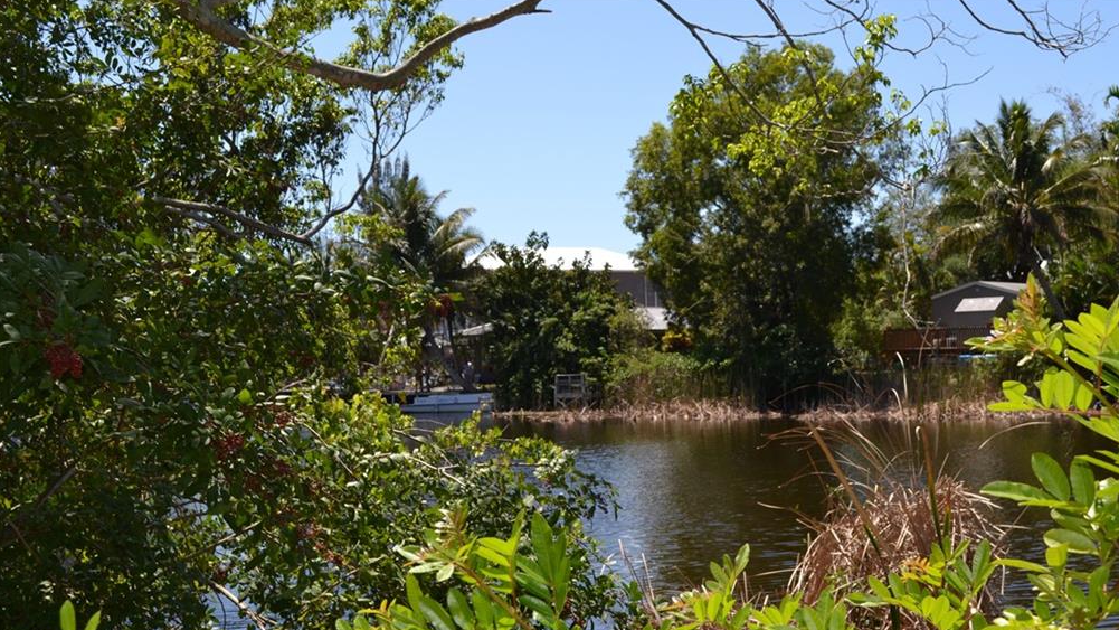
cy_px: 375
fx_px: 1335
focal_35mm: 45
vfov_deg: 26.5
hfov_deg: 45.5
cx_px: 566
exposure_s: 1/200
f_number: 7.1
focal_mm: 28
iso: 100
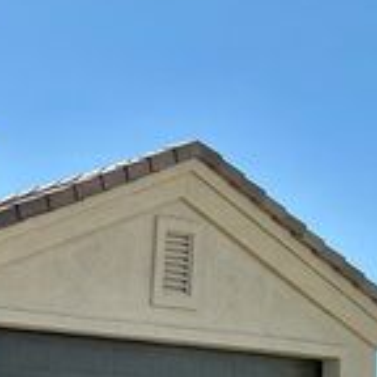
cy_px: 433
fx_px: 1097
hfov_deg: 17.2
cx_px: -217
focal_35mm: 89
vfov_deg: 18.6
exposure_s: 1/1848
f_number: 1.8
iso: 25
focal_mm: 3
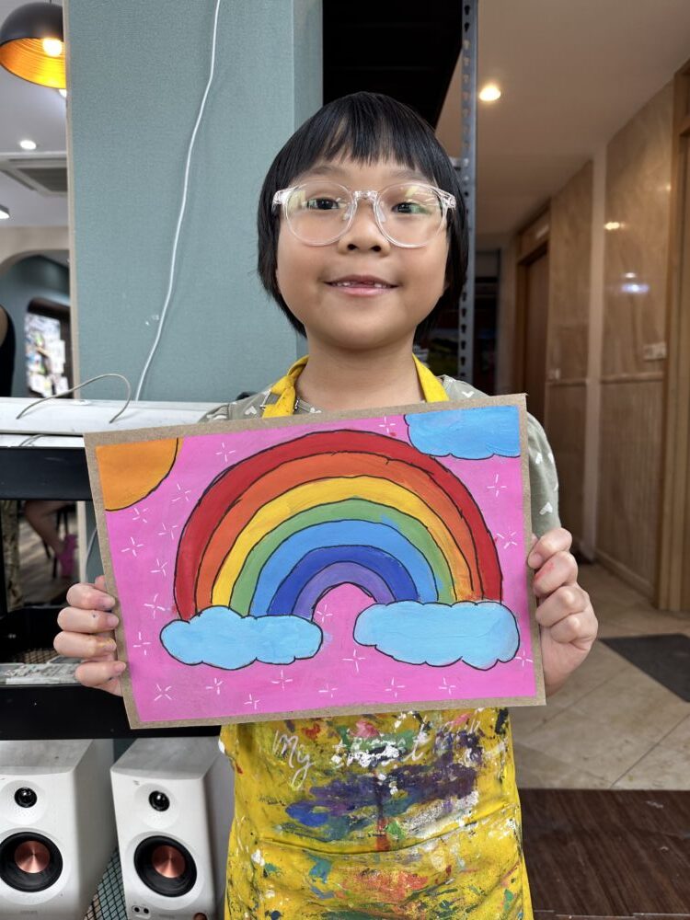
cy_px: 460
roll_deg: -0.7
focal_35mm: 24
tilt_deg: -4.0
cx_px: 345
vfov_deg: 71.6
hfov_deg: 56.8
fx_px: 638
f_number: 1.78
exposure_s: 1/100
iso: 80
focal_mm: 6.86
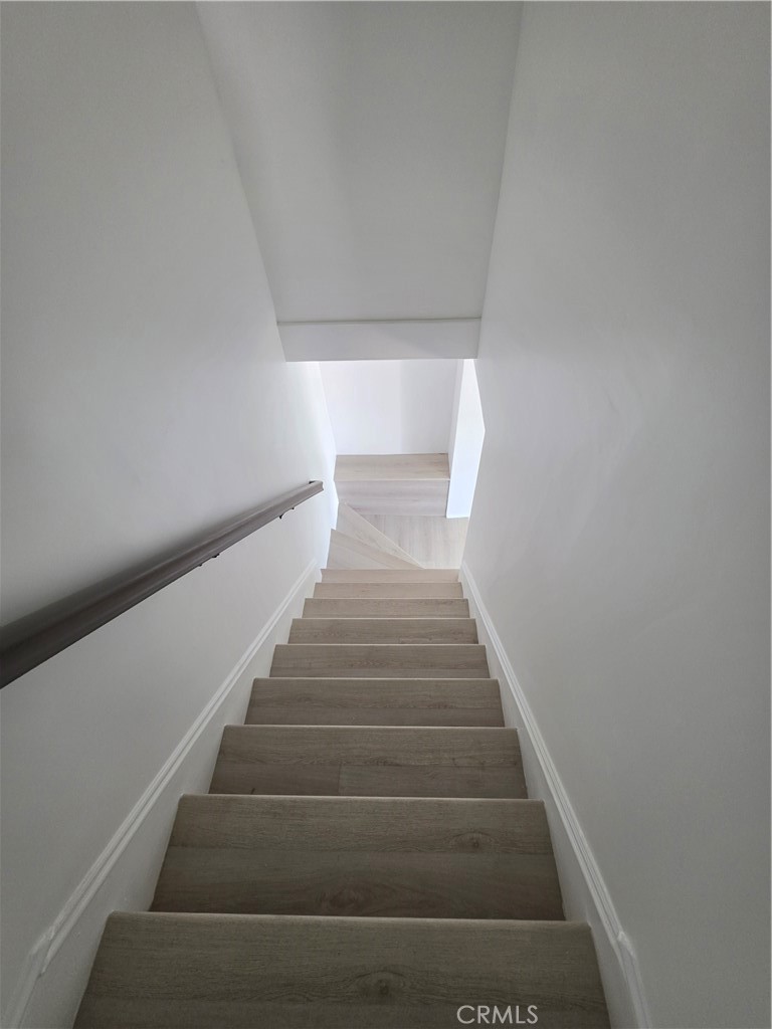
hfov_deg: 89.9
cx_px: 386
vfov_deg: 106.2
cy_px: 514
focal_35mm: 13
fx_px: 387
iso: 160
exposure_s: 1/120
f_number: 1.9
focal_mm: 2.2
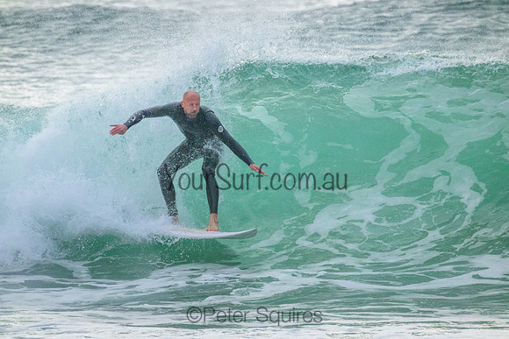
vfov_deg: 1.7
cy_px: 170
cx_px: 254
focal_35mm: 800
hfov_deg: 2.6
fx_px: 11313
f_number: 11
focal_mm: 800
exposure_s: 1/2000
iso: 10000
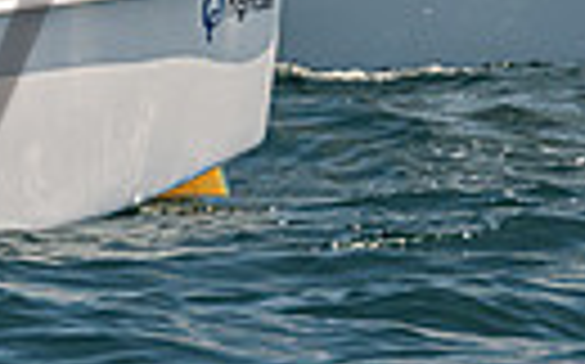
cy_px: -183
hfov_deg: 1.9
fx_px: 18016
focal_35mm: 1131
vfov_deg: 1.2
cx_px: -588
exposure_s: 1/1250
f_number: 8
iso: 250
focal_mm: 200
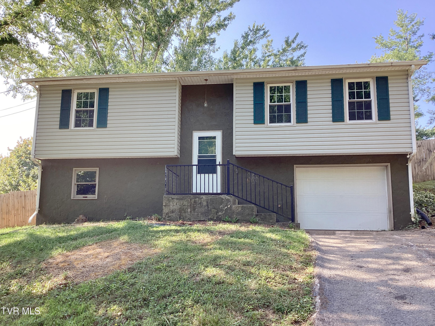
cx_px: 218
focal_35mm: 31
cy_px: 163
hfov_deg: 58.4
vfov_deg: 45.4
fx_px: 390
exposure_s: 1/124
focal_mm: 3.3
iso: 25
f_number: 2.4
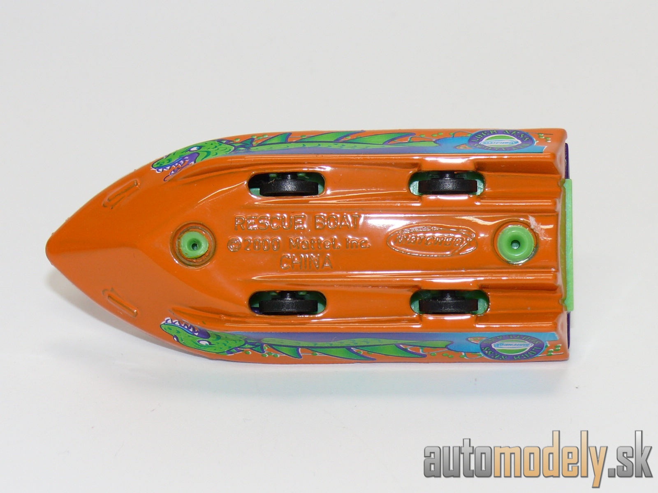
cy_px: 246
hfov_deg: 19.1
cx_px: 329
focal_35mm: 103
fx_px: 1958
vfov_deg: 14.4
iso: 100
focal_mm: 13.5
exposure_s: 1/30
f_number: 4
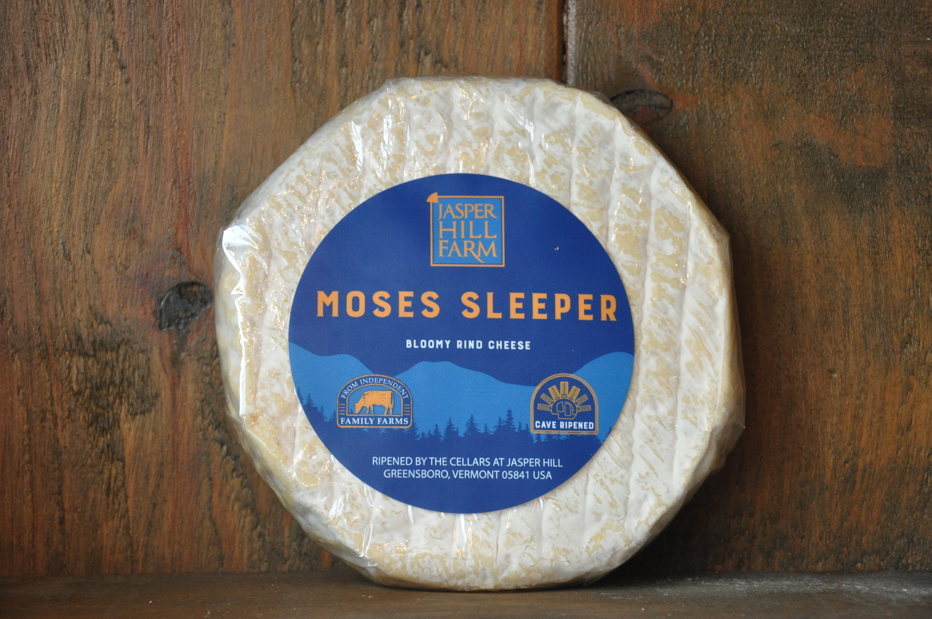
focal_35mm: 99
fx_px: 2560
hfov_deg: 20.6
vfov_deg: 13.8
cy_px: 310
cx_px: 466
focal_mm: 66
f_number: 7.1
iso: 800
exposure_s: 1/25
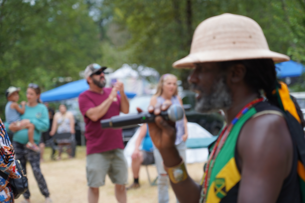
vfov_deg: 13.0
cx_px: 152
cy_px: 102
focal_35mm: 105
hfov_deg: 19.5
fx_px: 890
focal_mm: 105
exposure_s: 1/160
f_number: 4
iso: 200
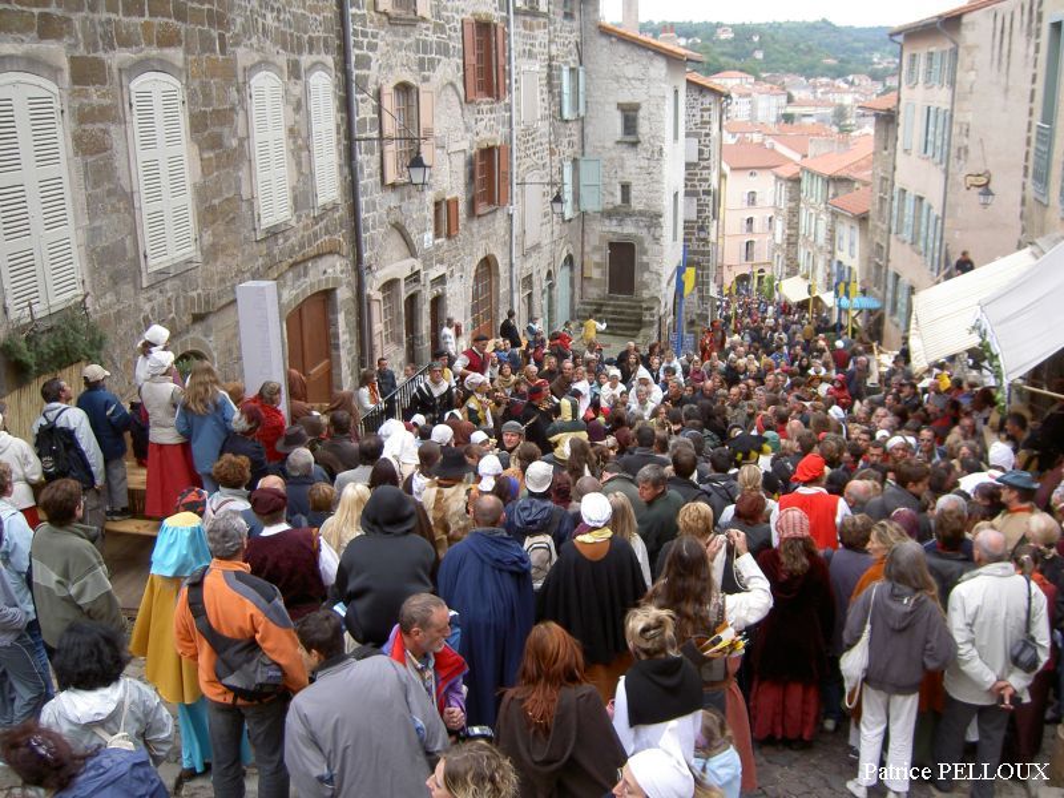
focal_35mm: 34
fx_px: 1045
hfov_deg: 54.0
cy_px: 399
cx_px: 532
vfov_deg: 41.8
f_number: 2.8
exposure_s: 1/100
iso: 50
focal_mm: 5.6
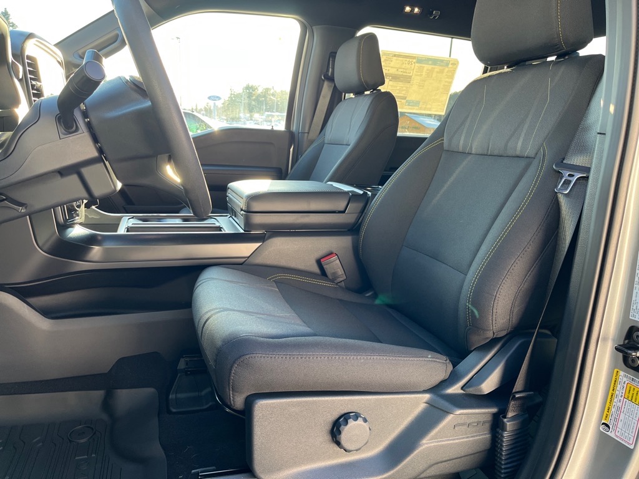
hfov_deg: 67.3
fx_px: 480
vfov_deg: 53.1
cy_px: 240
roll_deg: -2.5
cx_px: 320
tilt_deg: -13.5
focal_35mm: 26
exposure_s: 1/121
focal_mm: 5.1
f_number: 1.6
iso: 100
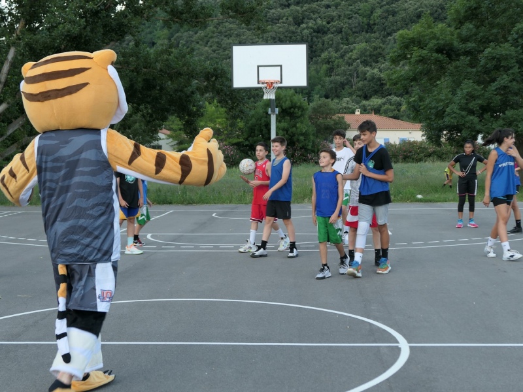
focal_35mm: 54
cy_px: 196
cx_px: 262
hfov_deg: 35.5
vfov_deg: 27.0
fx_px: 816
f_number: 2.8
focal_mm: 18.3
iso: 125
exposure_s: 1/100
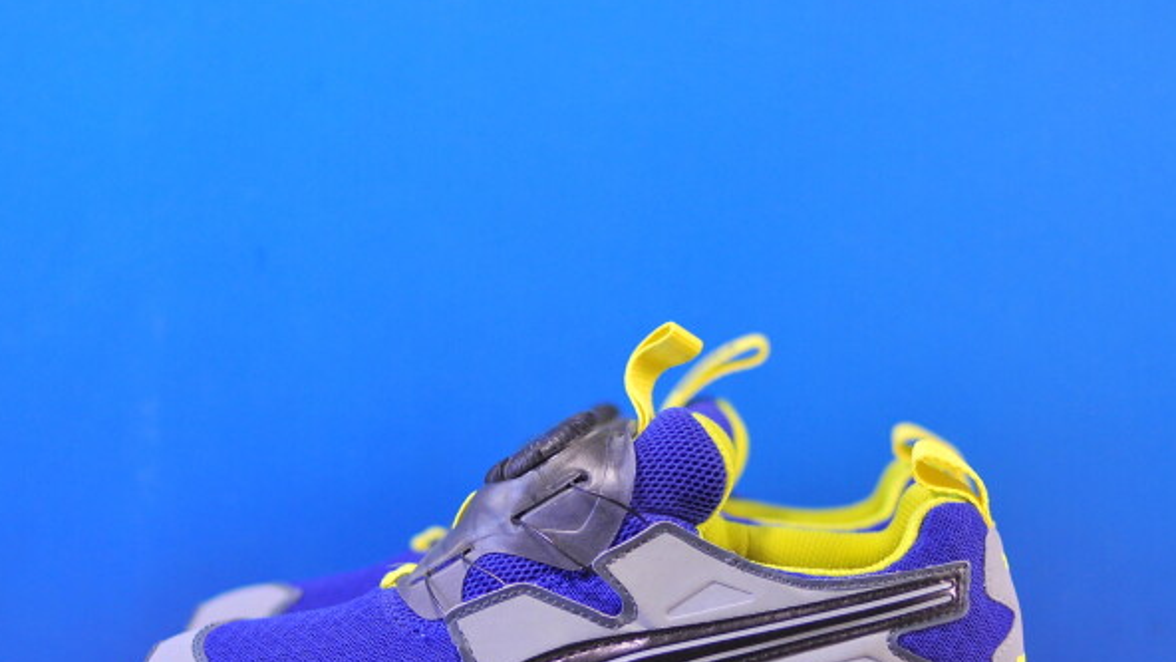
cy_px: 436
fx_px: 3305
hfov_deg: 20.2
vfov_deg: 11.4
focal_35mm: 106
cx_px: 622
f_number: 2
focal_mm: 50
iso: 250
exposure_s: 1/320
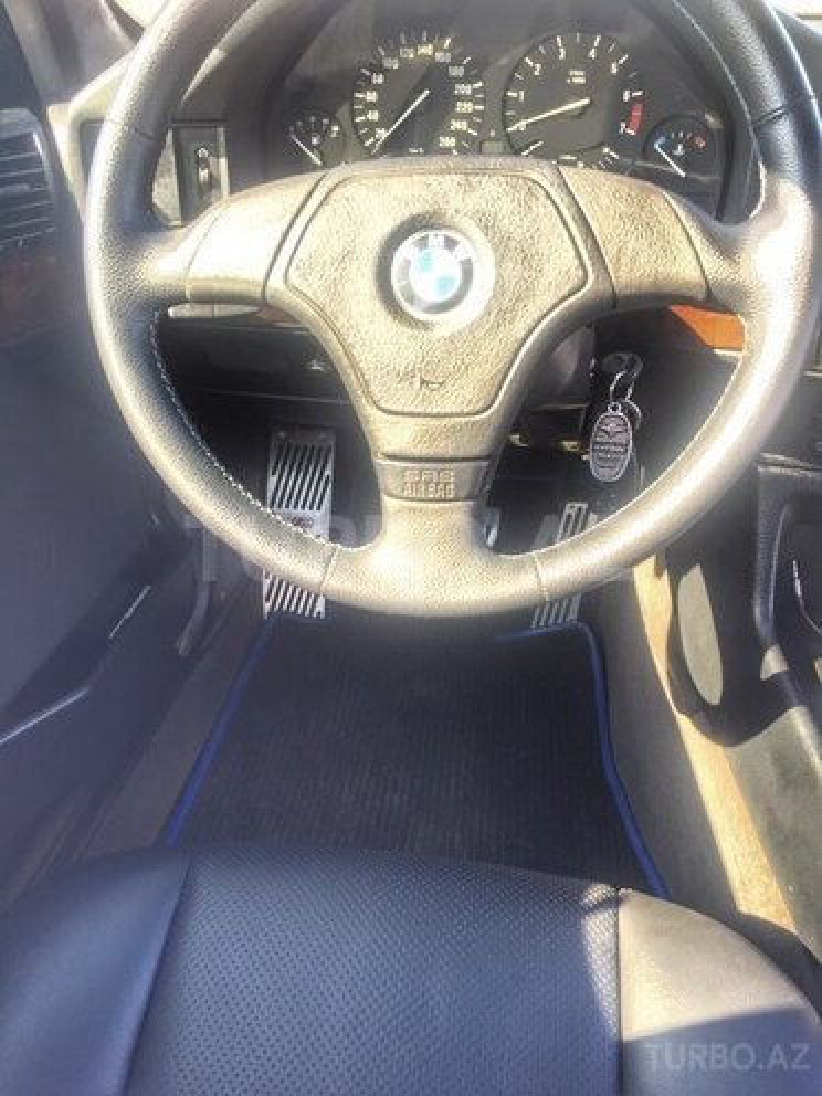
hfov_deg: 48.2
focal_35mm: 29
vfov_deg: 61.7
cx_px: 411
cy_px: 548
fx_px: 918
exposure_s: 1/50
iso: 40
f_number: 2.2
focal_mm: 4.15
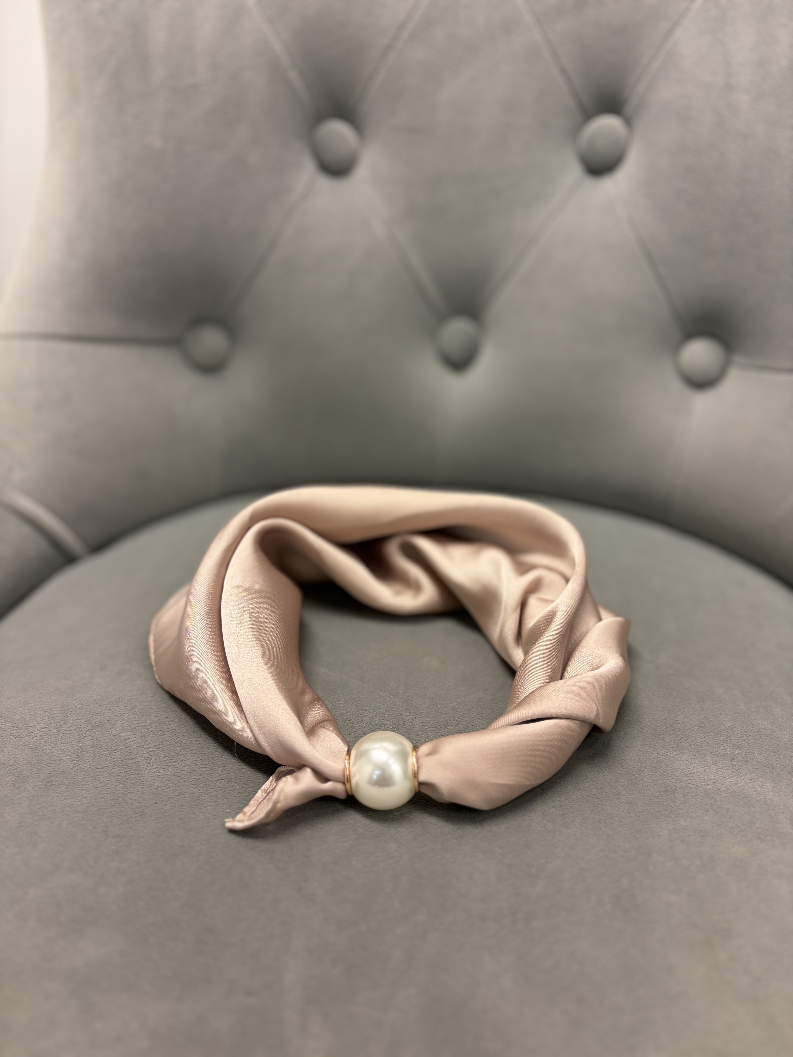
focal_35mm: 26
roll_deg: +0.6
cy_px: 528
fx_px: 794
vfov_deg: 67.3
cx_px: 396
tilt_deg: -27.5
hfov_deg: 53.1
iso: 100
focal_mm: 5.96
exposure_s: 1/50
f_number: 1.6
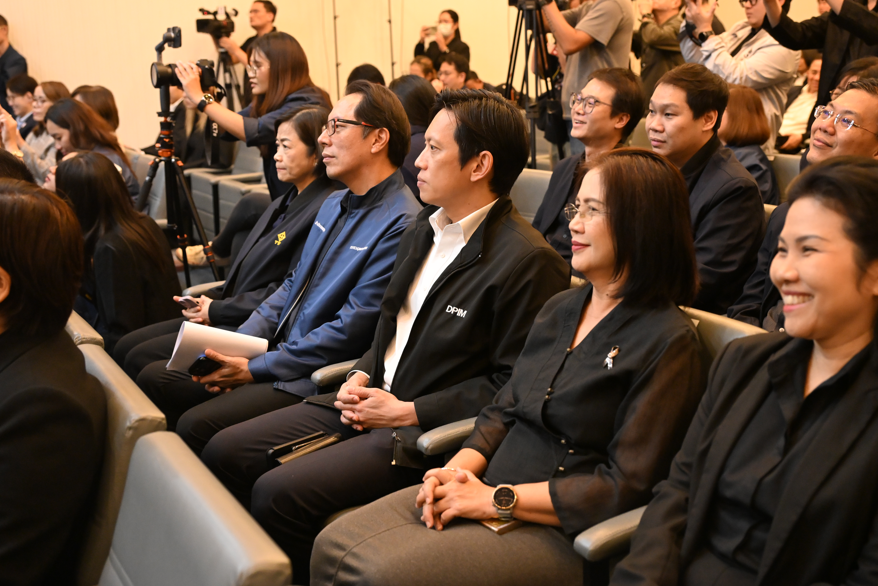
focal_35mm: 43
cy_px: 293
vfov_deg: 31.2
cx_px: 439
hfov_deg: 45.4
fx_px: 1049
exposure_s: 1/200
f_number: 4
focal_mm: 43
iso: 6400
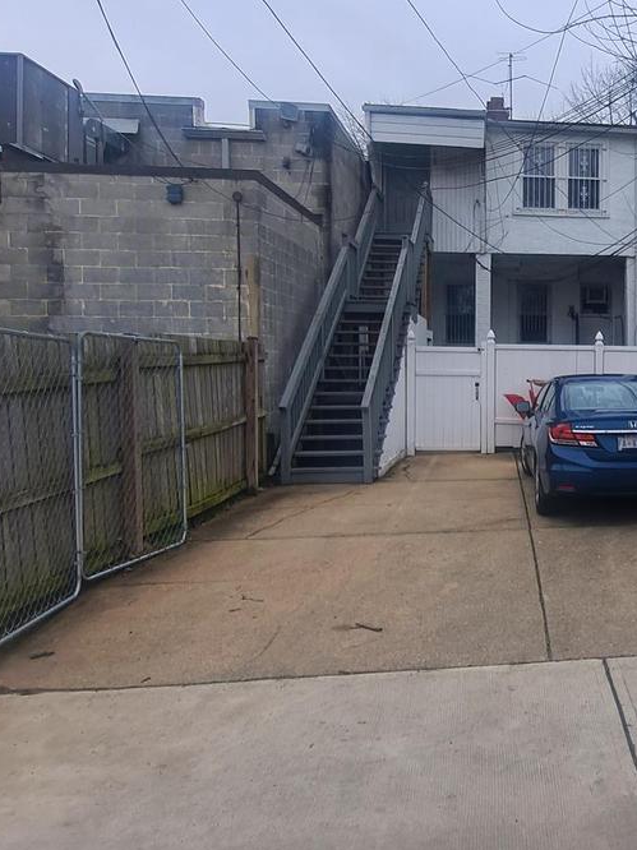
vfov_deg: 60.0
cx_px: 620
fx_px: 737
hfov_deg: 41.4
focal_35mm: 30
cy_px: 407
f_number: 2.2
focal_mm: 1.74
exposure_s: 1/1119
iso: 40
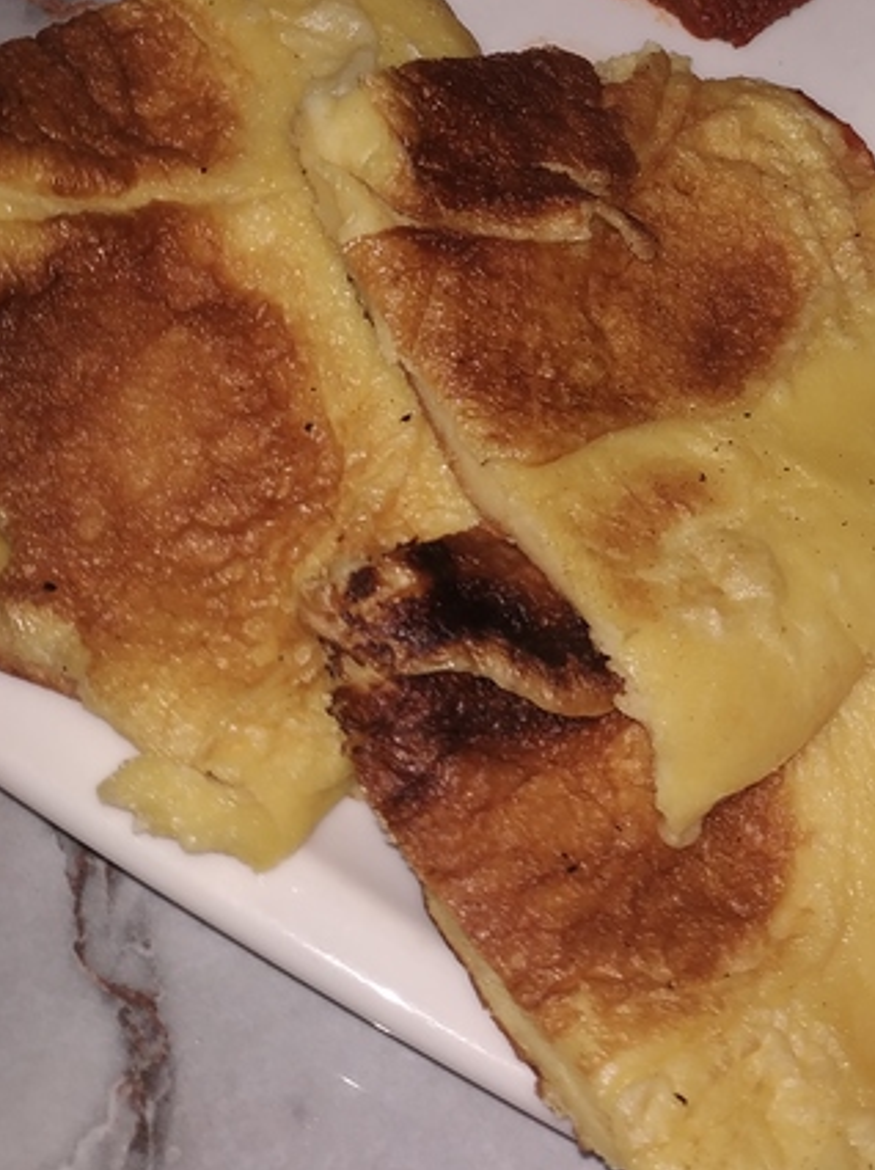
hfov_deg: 26.6
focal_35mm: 52
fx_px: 1755
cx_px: 867
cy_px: 195
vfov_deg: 35.4
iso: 100
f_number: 1.9
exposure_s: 1/100
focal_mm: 3.94
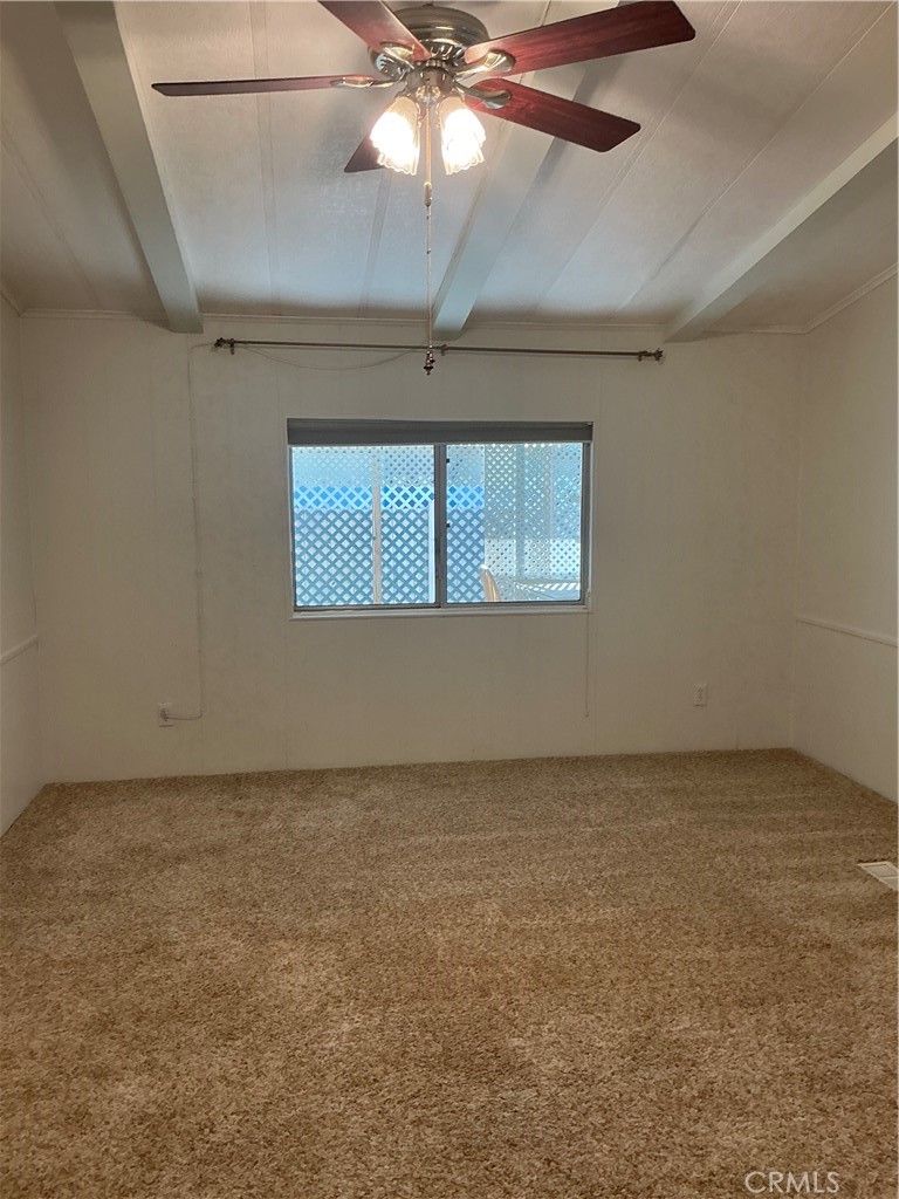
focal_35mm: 28
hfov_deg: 49.7
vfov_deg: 63.4
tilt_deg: -7.0
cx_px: 450
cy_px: 600
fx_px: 970
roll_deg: -0.5
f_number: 1.8
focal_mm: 3
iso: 50
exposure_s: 1/60
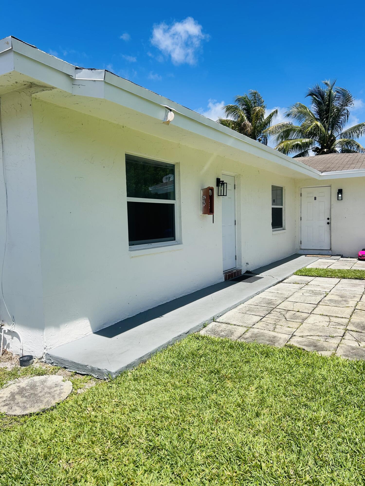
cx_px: 182
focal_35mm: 26
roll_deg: +2.2
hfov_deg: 53.1
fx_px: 366
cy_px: 243
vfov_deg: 67.3
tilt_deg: -2.2
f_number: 1.5
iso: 50
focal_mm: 5.7
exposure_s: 1/5076
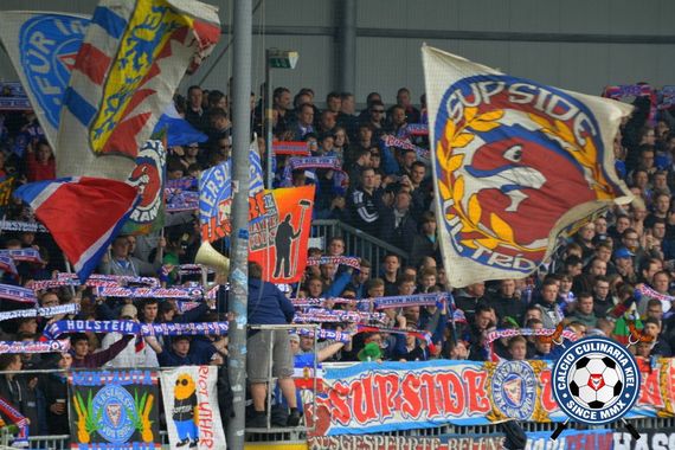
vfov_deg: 4.6
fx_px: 5625
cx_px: 338
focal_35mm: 300
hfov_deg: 6.9
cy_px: 225
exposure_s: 1/250
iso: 100
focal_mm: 200
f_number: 2.8
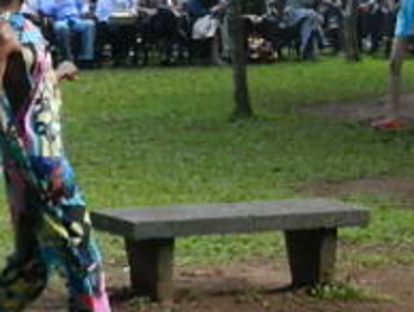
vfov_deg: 7.3
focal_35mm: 203
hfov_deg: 9.7
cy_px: 48
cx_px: -15
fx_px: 2431
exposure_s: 1/160
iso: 640
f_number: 4.6
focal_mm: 12.3
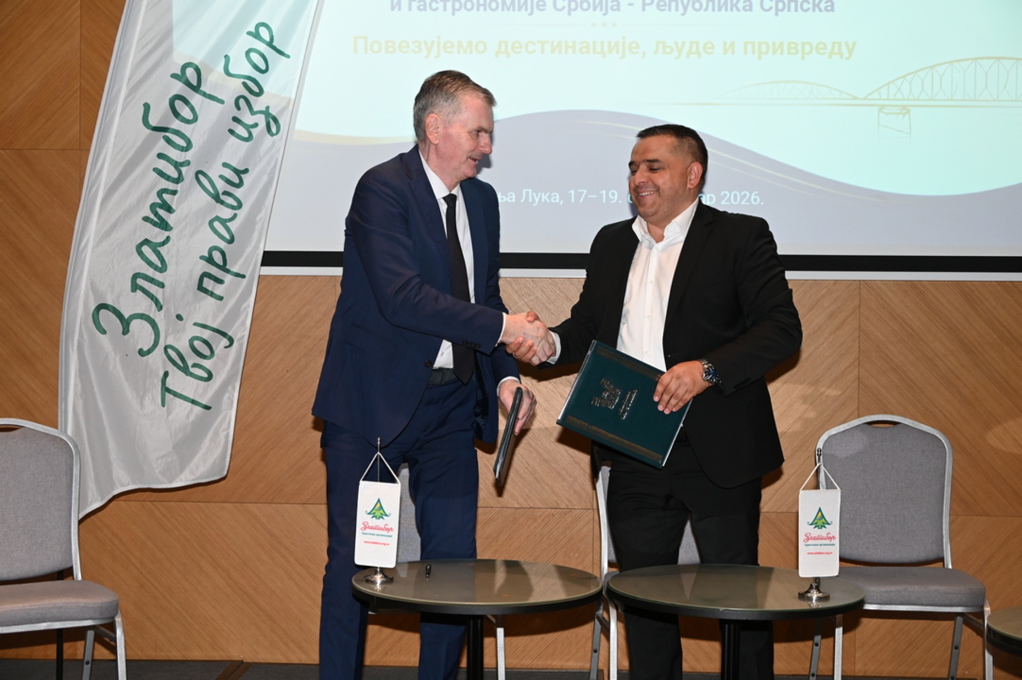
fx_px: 1504
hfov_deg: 37.5
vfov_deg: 25.5
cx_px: 511
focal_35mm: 53
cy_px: 340
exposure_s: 1/60
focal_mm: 53
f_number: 5.6
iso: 1250
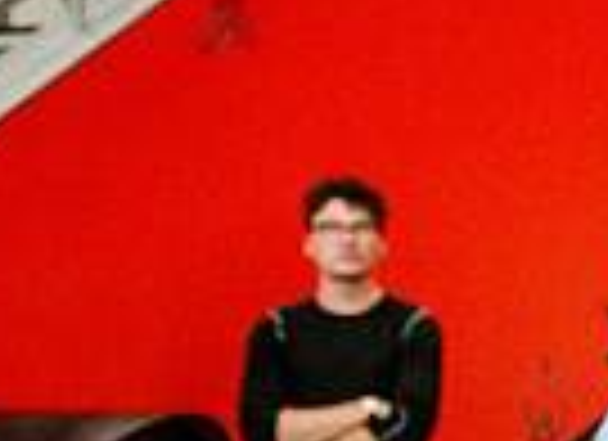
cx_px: 1180
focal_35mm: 142
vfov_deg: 9.9
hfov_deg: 12.5
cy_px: 675
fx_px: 2466
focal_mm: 29
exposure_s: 1/1000
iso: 6400
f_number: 3.5
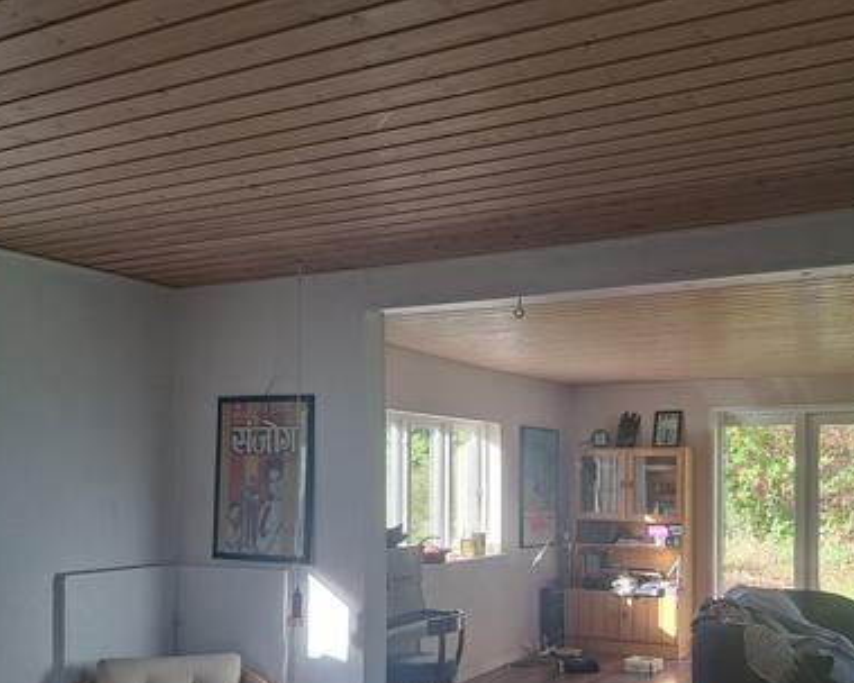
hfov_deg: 48.9
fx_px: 935
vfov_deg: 39.2
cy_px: 503
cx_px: 501
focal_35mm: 37
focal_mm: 5.23
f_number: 1.8
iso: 50
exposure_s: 1/100
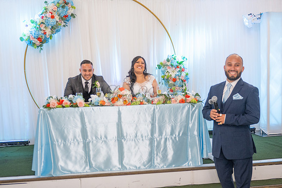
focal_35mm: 51
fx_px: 402
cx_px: 149
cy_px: 129
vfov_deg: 26.2
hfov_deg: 38.6
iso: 1000
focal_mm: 36
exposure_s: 1/160
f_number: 3.2
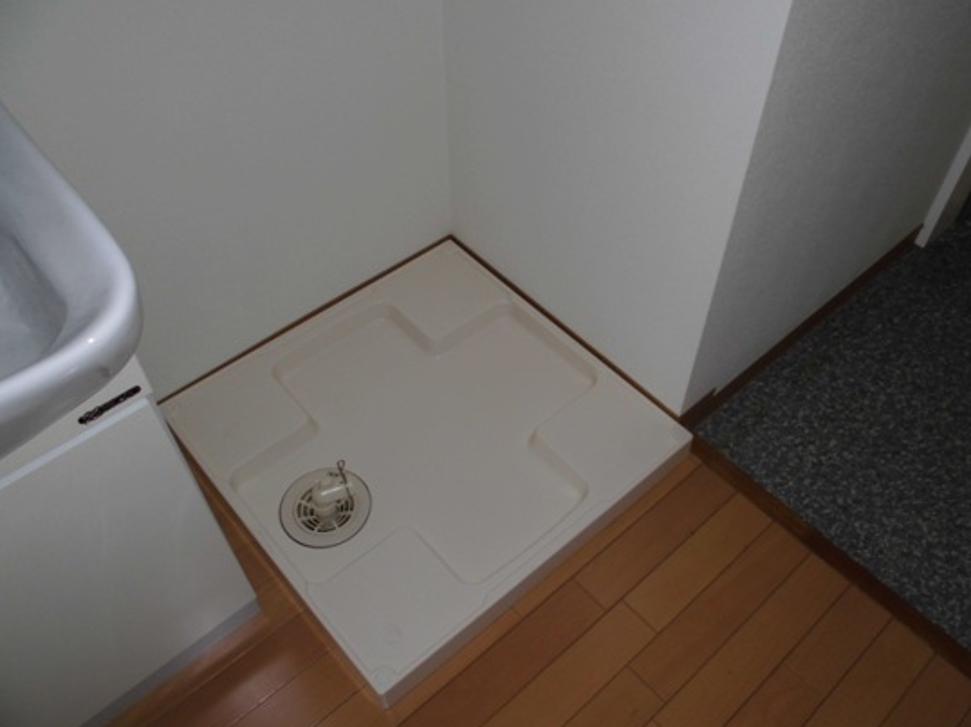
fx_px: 813
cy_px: 366
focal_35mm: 29
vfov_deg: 48.2
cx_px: 531
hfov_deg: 61.6
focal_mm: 4.6
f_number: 3.5
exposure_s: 1/60
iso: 100
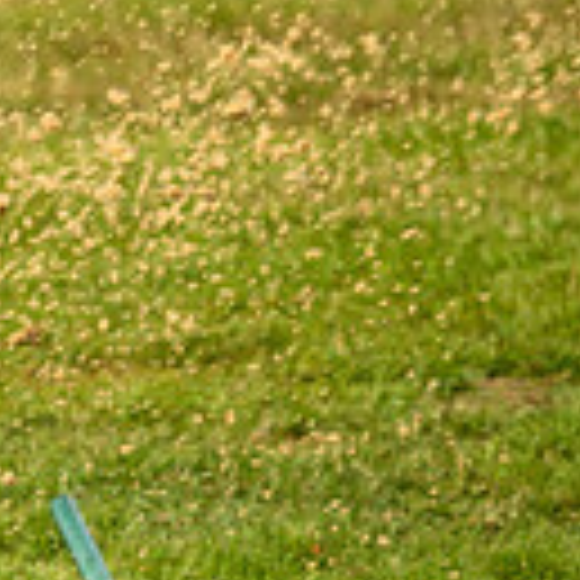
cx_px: -902
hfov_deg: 0.9
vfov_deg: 0.9
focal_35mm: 1968
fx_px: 37306
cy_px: 71
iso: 100
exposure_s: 1/1000
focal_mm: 300
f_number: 4
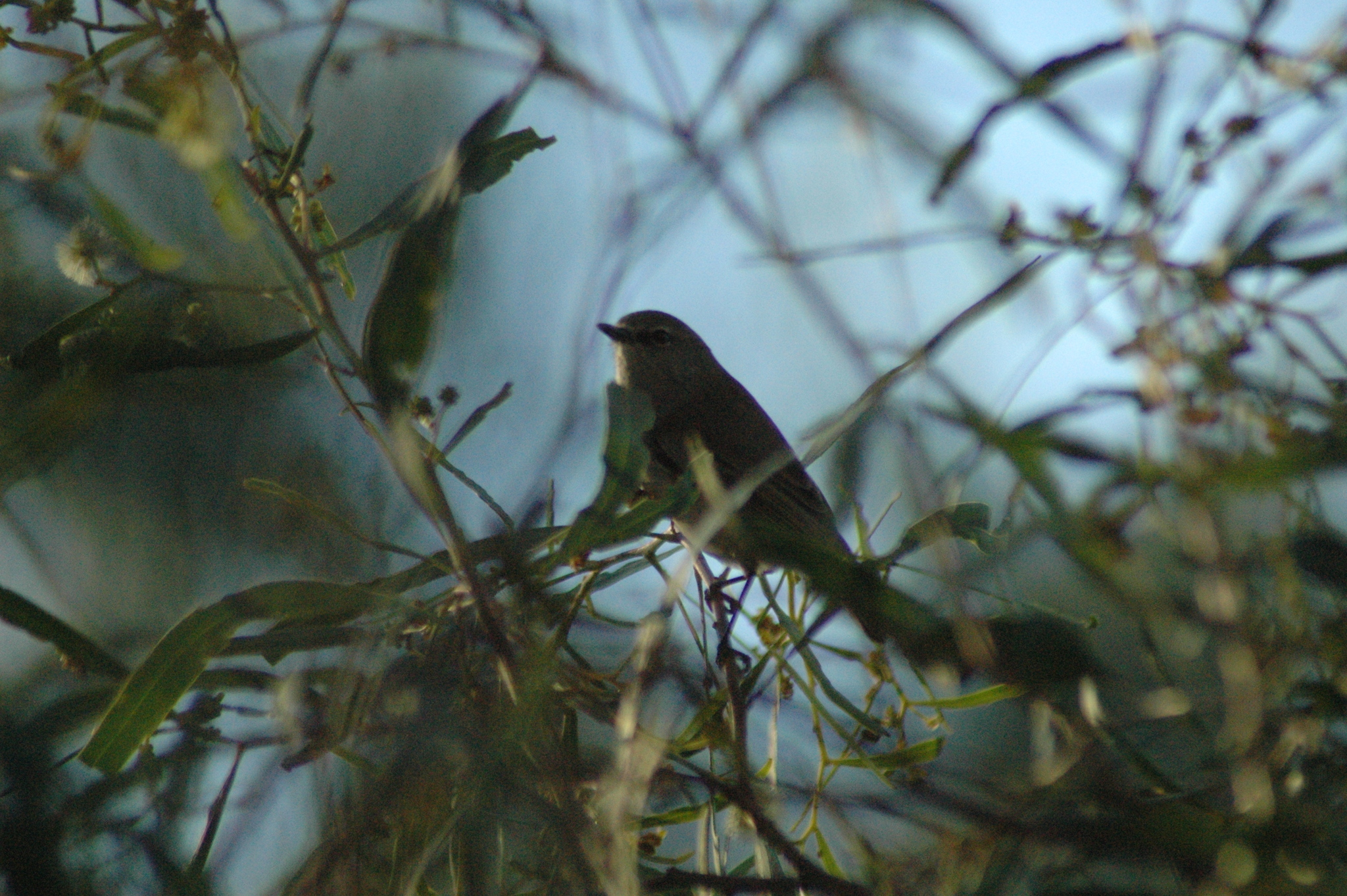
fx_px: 13459
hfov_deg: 5.7
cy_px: 448
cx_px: 674
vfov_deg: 3.8
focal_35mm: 360
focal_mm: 240
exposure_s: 1/2000
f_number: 5.6
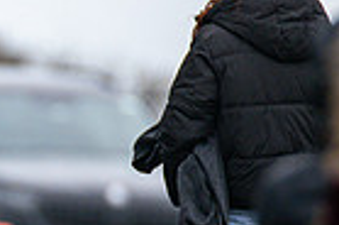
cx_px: -327
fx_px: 17691
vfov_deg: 0.7
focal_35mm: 1883
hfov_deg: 1.1
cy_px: 235
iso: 280
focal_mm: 300
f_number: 2.8
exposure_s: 1/1600
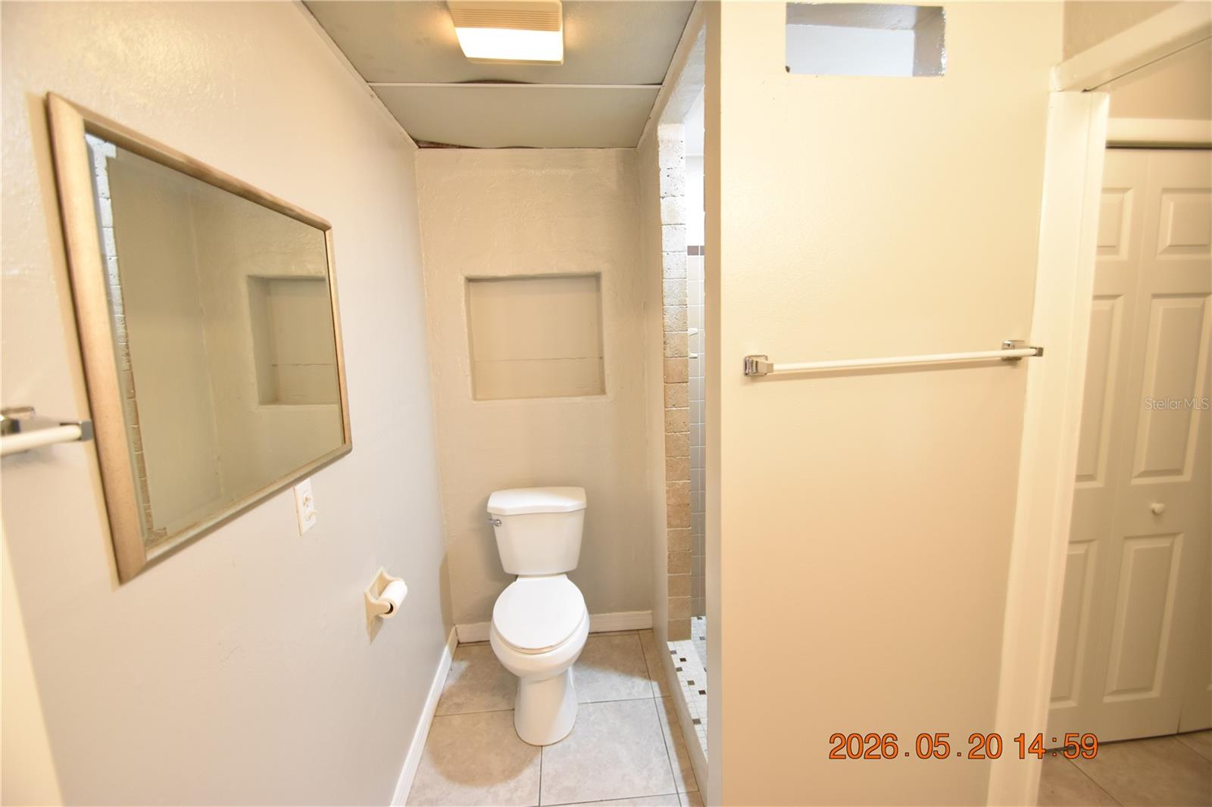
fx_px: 505
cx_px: 606
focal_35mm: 15
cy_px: 404
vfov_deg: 77.3
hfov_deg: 100.4
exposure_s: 1/30
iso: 800
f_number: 3.5
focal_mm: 10
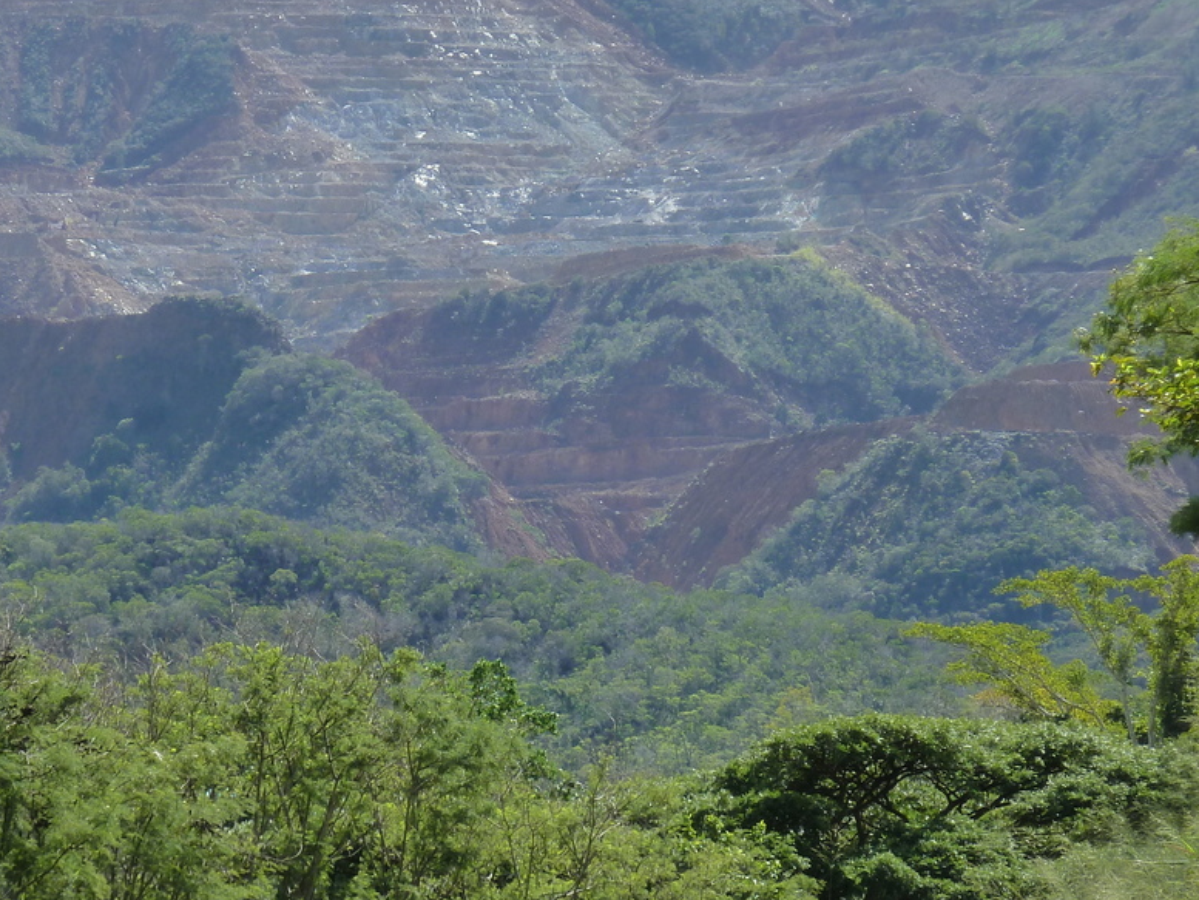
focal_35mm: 227
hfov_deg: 8.7
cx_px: 326
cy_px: 332
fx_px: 7864
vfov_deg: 6.5
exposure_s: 1/320
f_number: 4.5
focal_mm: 24.1
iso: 125
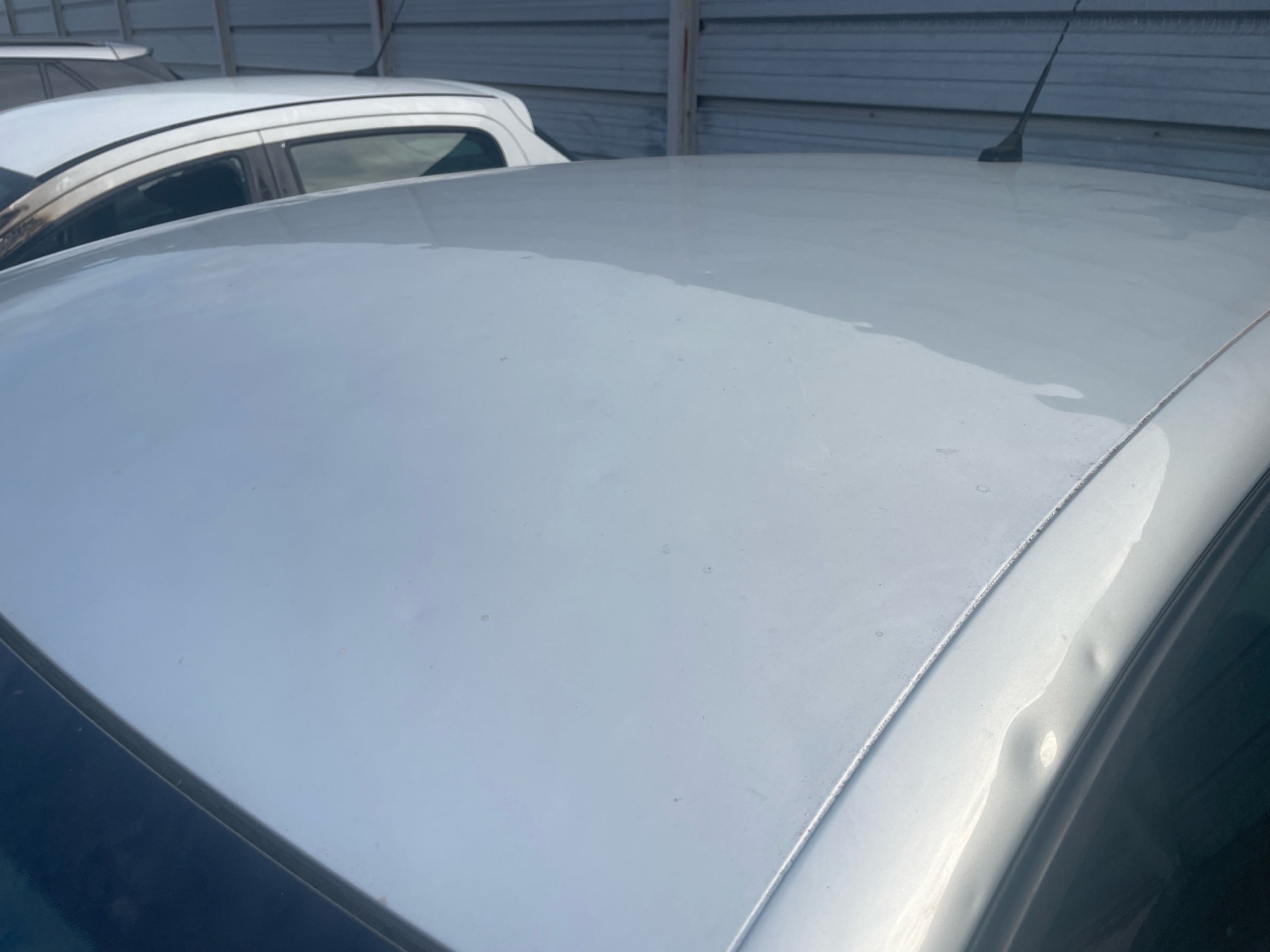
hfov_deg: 67.3
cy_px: 476
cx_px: 635
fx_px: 954
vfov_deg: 53.1
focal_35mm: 26
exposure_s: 1/1715
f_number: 1.6
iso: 32
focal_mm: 4.2
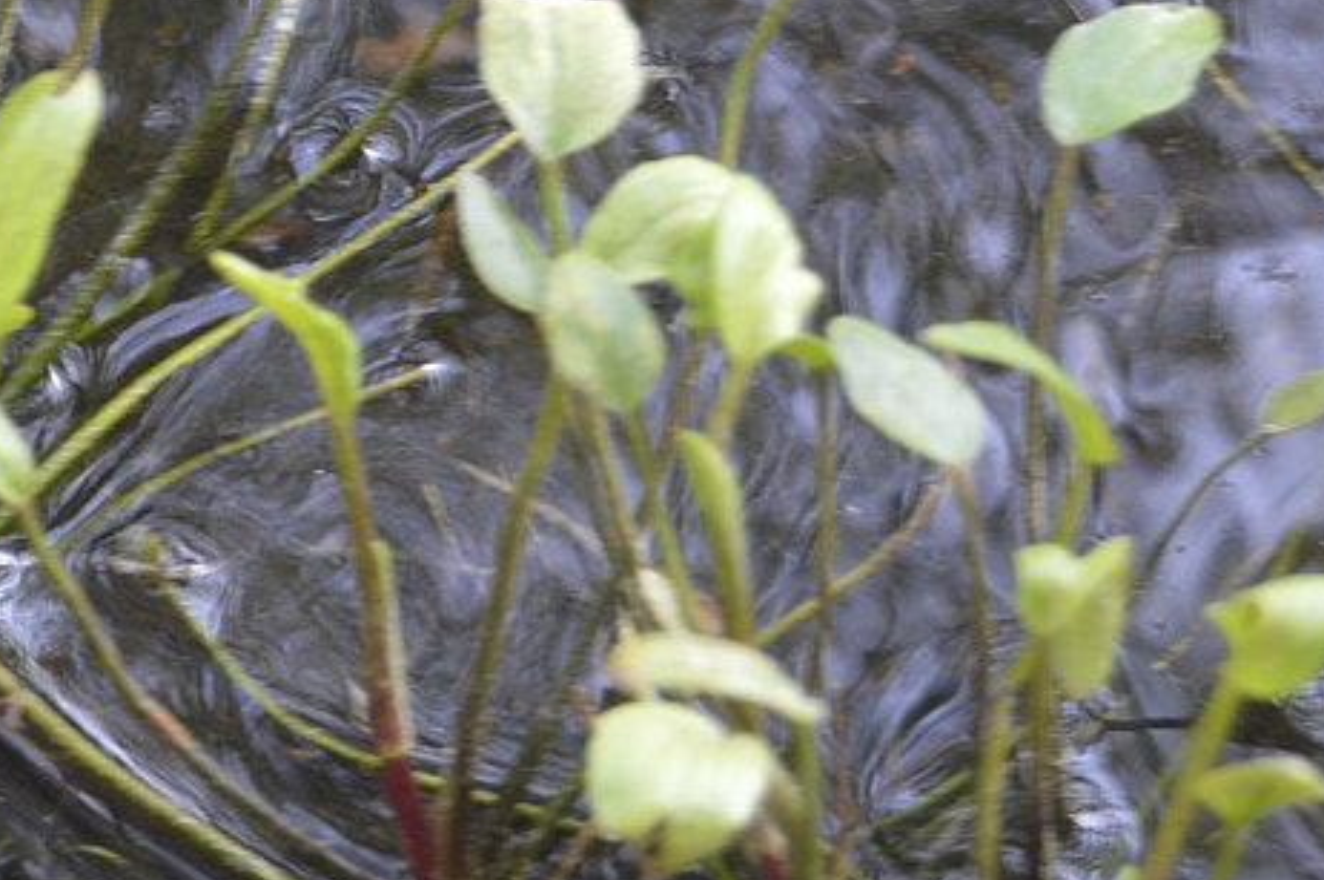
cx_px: -218
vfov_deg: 4.8
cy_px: 37
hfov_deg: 7.2
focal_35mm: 286
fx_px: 10497
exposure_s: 1/80
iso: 400
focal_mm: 55
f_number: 5.6
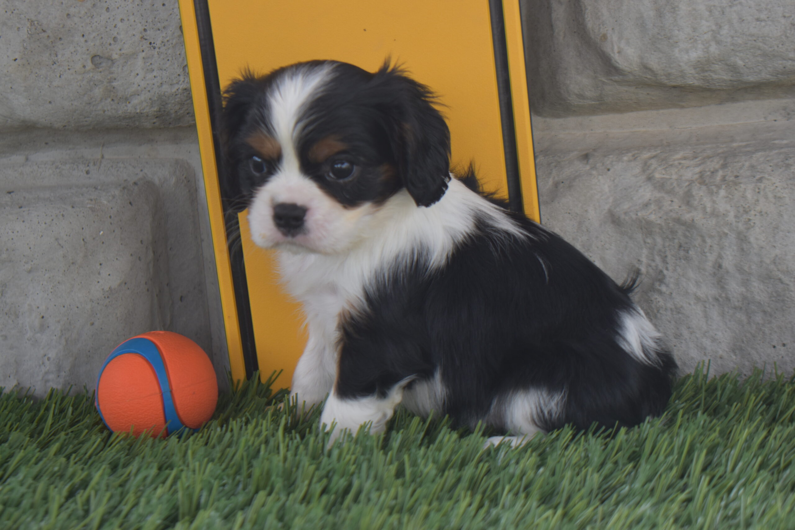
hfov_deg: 28.1
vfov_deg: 18.9
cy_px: 265
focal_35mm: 72
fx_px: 1590
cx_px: 398
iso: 200
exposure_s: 1/160
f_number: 5.3
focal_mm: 48
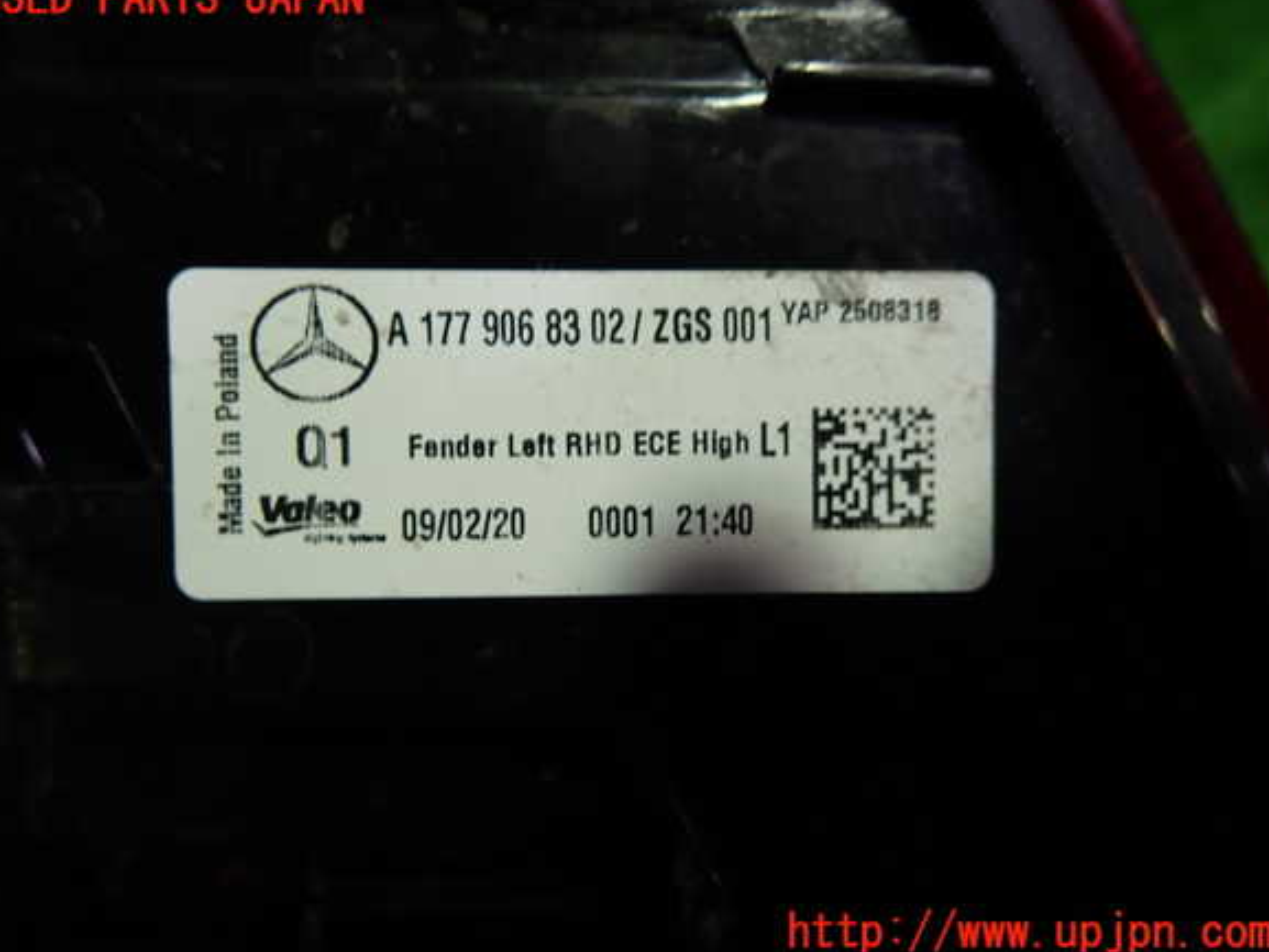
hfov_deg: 67.3
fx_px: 953
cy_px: 466
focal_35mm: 26
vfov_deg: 53.1
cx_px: 625
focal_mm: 4.5
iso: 125
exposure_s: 1/60
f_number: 2
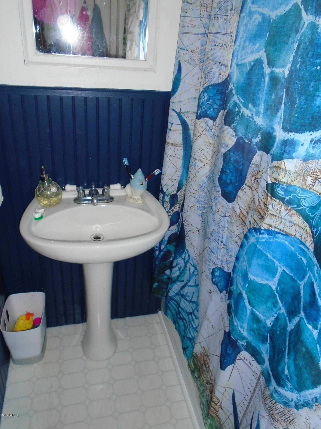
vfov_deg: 67.3
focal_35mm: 26
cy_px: 214
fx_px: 321
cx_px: 160
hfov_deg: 53.1
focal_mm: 4.6
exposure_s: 1/30
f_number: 3.2
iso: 250
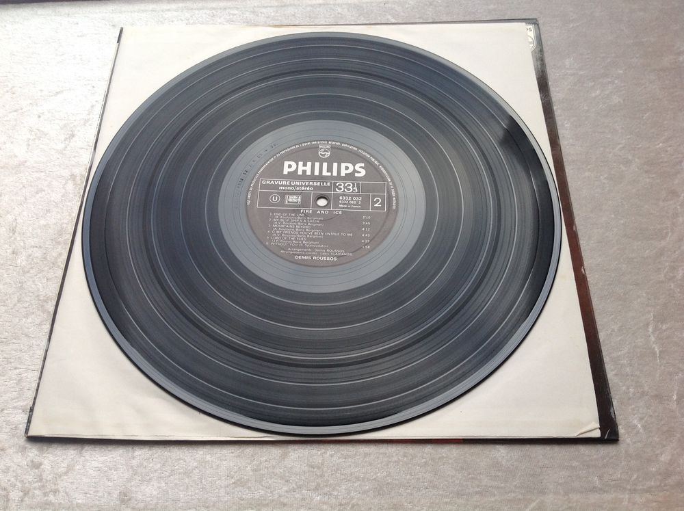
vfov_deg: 40.6
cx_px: 342
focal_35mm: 35
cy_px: 256
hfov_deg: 52.7
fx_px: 691
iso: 80
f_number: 2.4
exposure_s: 1/120
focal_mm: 4.28
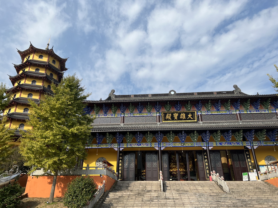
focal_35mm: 26
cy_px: 104
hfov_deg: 67.3
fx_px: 209
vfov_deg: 53.1
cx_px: 139
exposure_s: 1/5882
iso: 50
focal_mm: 5.7
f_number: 1.5
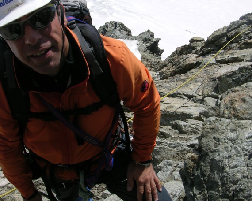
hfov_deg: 40.3
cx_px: 126
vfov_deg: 32.7
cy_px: 91
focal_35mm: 46
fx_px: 343
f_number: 7.1
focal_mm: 8.9
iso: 50
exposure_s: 1/283
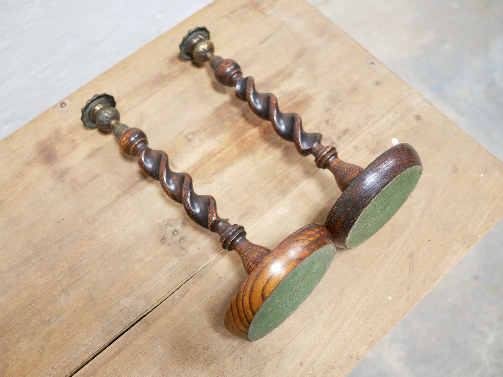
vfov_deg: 36.0
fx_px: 581
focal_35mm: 40
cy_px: 188
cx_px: 252
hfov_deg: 46.8
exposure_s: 1/60
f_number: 1.7
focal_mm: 20
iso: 1250
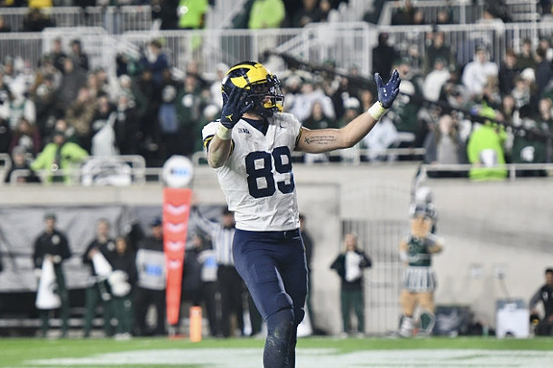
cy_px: 184
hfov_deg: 8.5
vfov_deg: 5.7
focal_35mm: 242
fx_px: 3716
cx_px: 277
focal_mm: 160
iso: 2500
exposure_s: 1/1250
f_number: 2.8
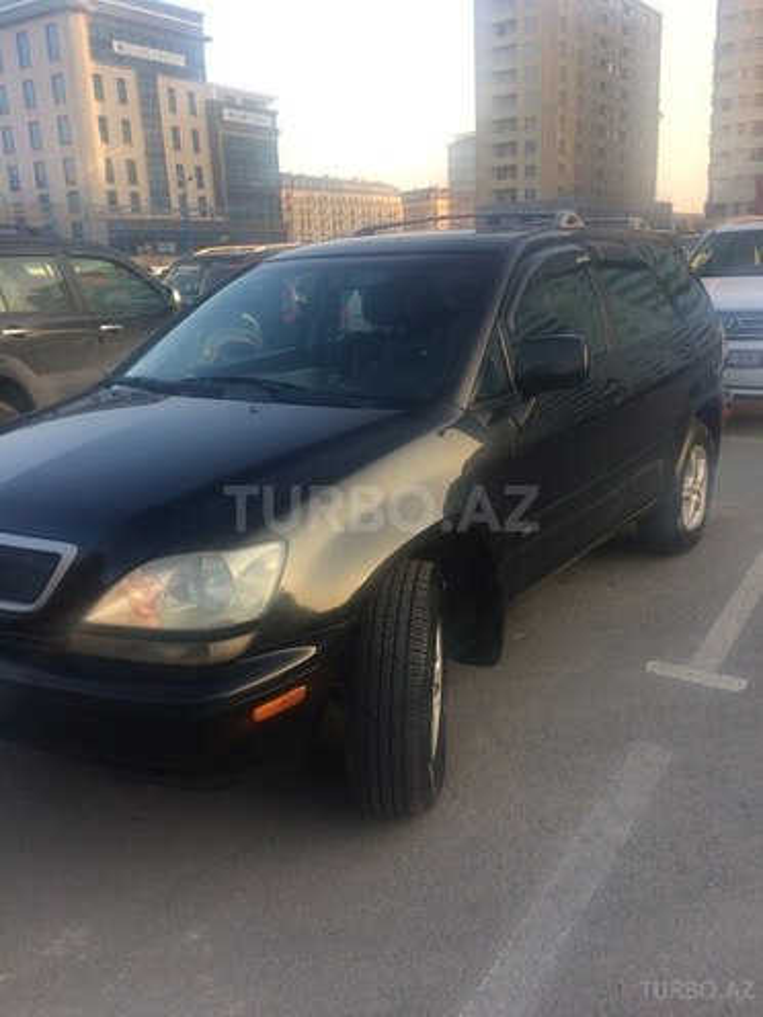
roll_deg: +3.2
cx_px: 382
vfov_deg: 61.7
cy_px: 508
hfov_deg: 48.2
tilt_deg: -15.5
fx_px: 852
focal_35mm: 29
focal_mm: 4.15
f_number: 2.2
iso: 32
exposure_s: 1/175
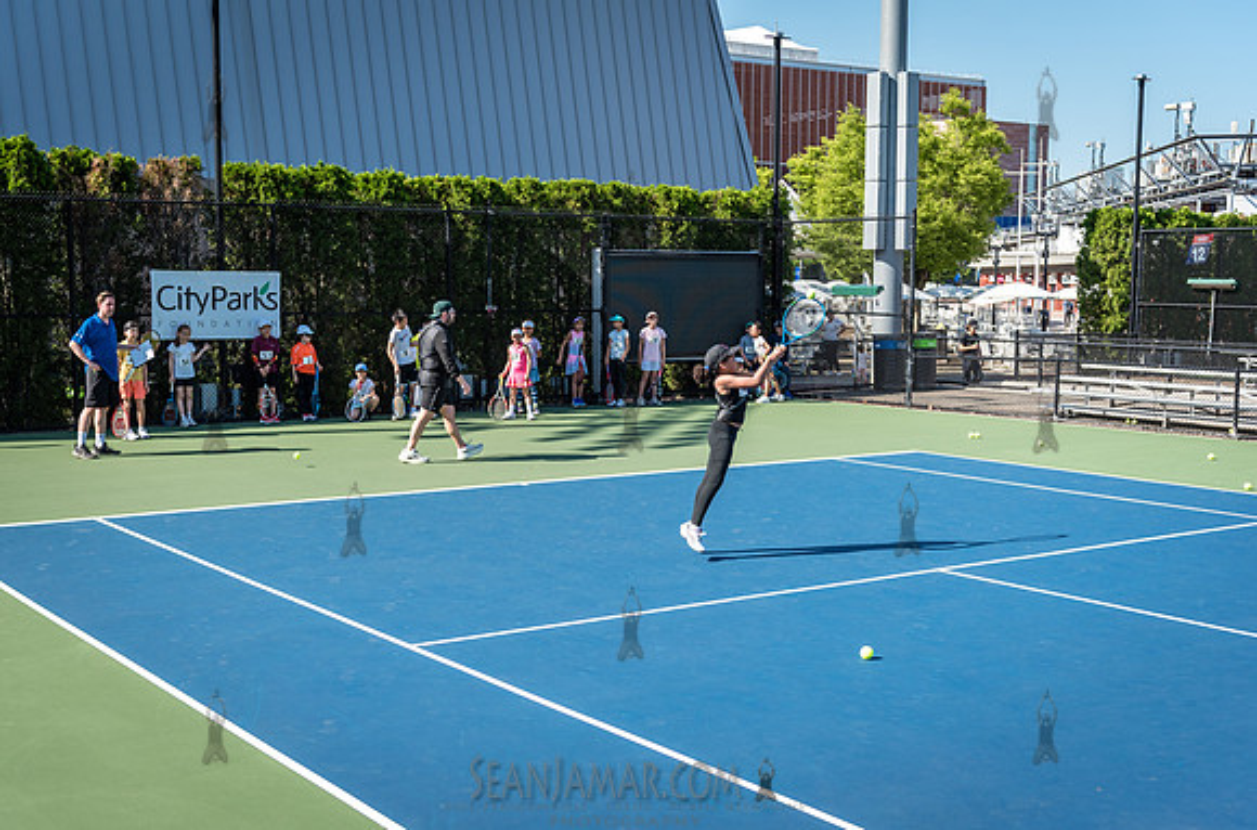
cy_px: 473
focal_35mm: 43
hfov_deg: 45.6
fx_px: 1494
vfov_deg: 31.0
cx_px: 608
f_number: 3.5
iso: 200
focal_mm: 38
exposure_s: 1/1250
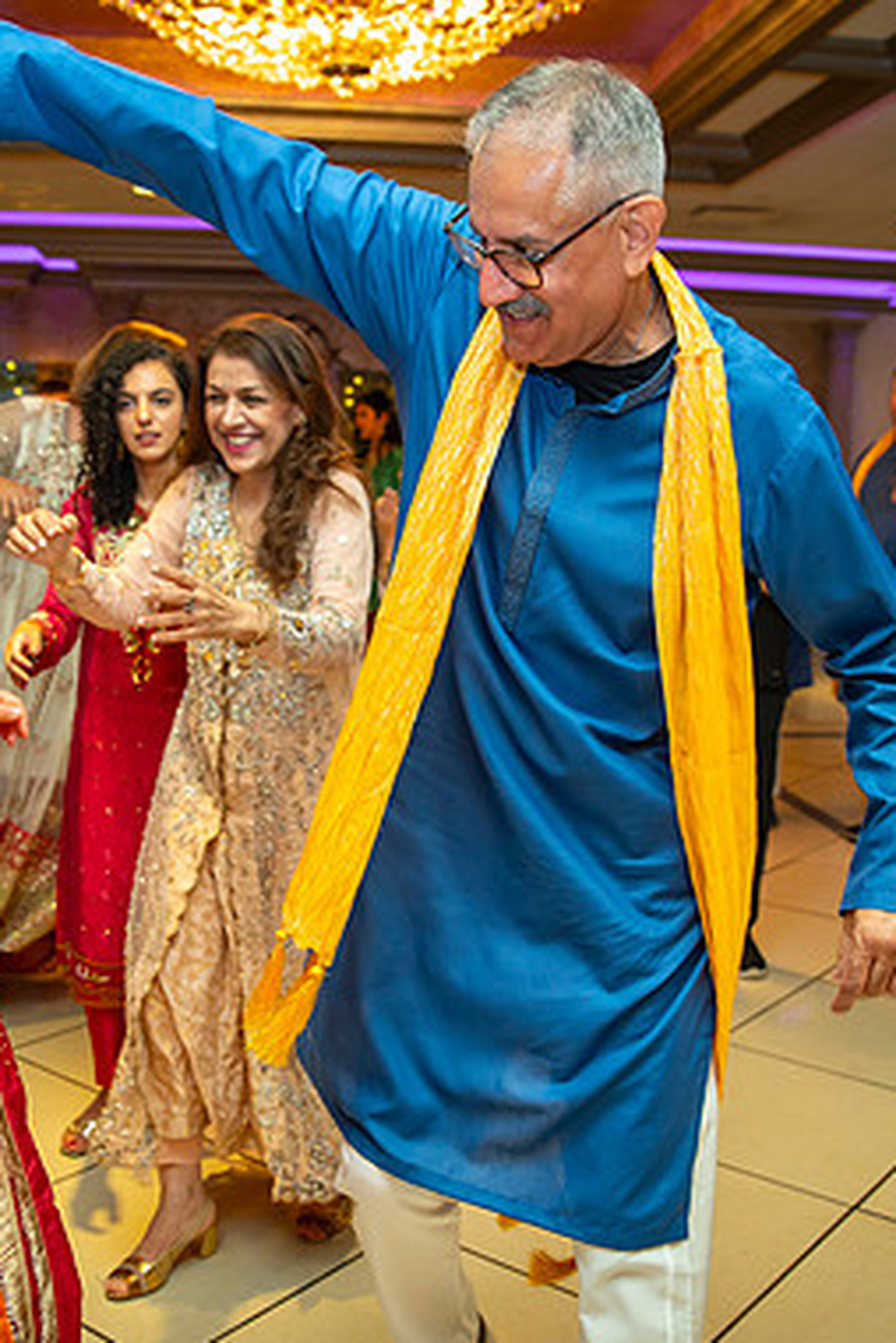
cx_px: 394
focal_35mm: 39
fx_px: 1456
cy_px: 665
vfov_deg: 49.6
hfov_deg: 34.2
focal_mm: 24
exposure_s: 1/100
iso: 1000
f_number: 2.8
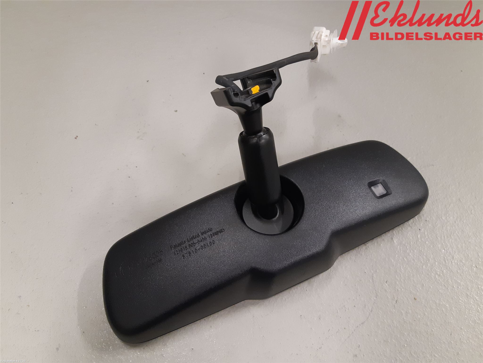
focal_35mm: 26
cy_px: 182
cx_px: 242
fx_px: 363
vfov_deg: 53.1
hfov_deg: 67.3
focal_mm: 3.93
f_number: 1.7
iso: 200
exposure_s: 1/50
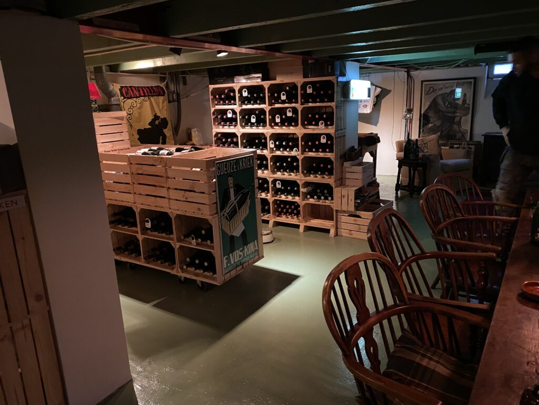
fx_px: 405
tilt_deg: -14.2
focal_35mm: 26
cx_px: 270
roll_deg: +1.3
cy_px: 202
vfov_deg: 53.1
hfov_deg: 67.3
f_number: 1.8
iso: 800
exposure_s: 1/25
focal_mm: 4.25
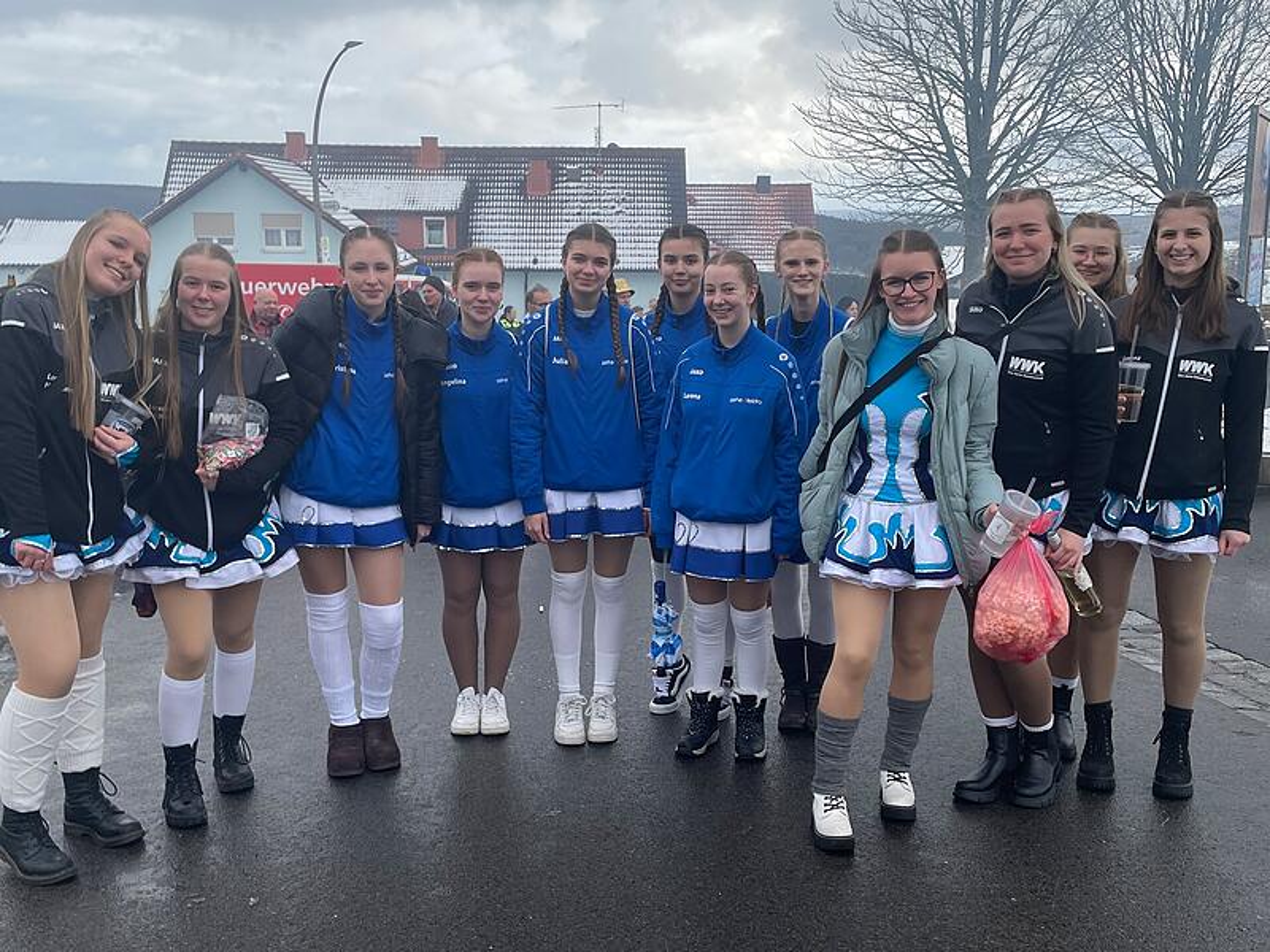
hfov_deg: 67.3
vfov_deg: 53.1
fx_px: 954
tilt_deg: -8.8
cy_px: 476
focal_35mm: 26
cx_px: 635
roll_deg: -1.3
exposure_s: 1/1916
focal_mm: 4.2
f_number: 1.6
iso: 32
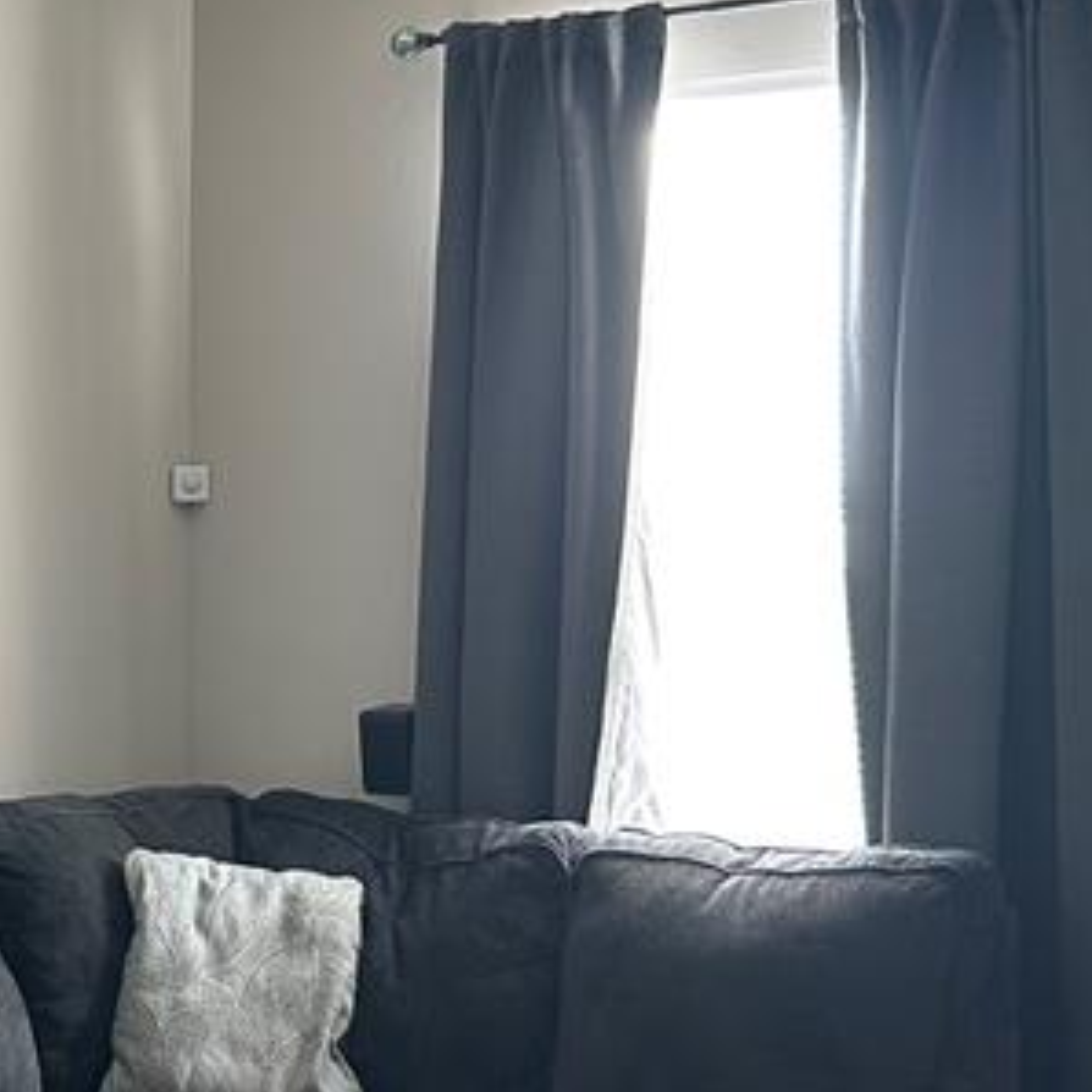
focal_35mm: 79
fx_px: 2820
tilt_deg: -1.8
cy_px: 568
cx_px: -4
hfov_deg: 21.2
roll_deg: +0.5
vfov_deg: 21.9
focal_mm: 5.7
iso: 125
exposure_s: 1/120
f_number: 1.5
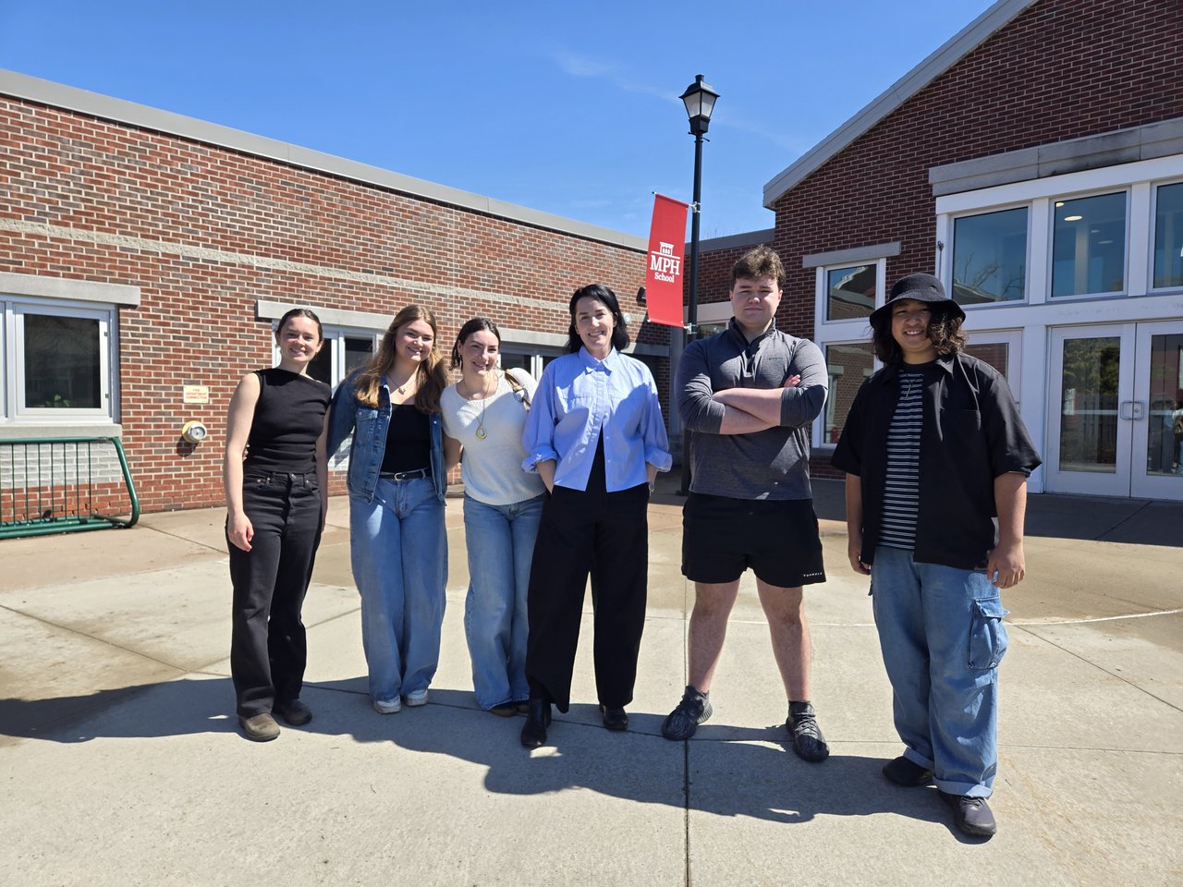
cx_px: 592
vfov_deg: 58.9
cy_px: 444
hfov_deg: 73.9
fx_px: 786
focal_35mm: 23
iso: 25
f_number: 1.8
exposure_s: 1/970
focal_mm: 5.4
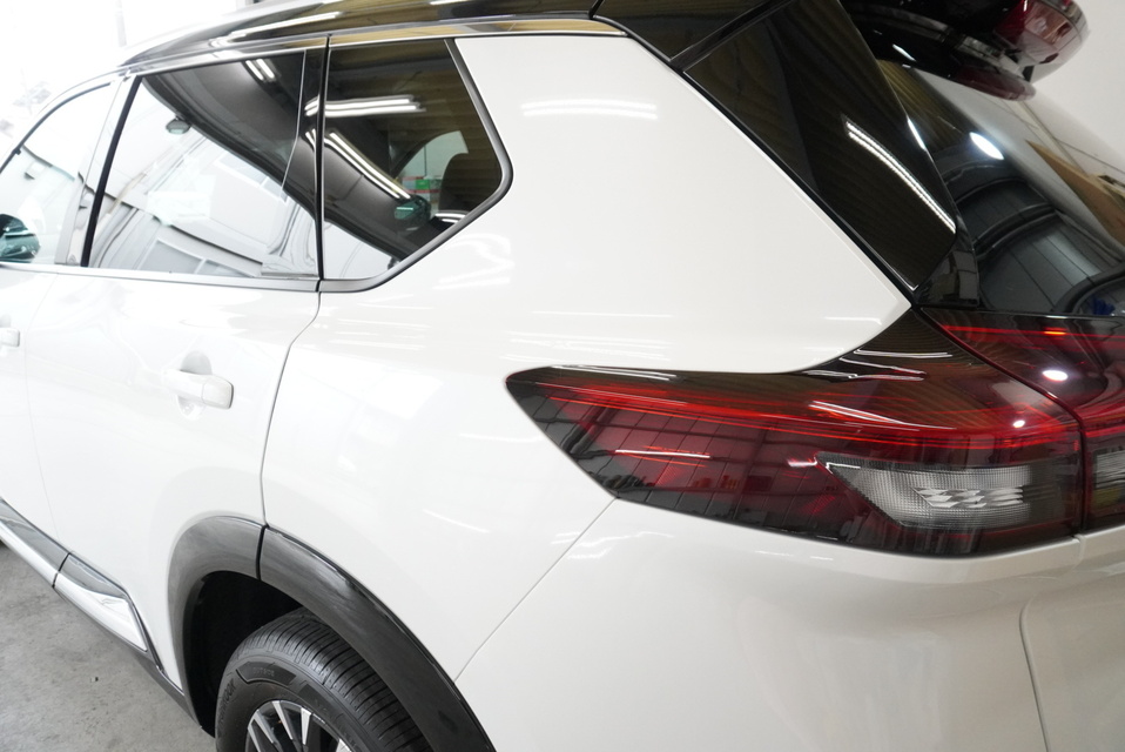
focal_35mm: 24
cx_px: 562
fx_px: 750
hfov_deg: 73.7
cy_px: 376
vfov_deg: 53.2
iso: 3200
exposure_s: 1/250
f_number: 5.6
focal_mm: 16
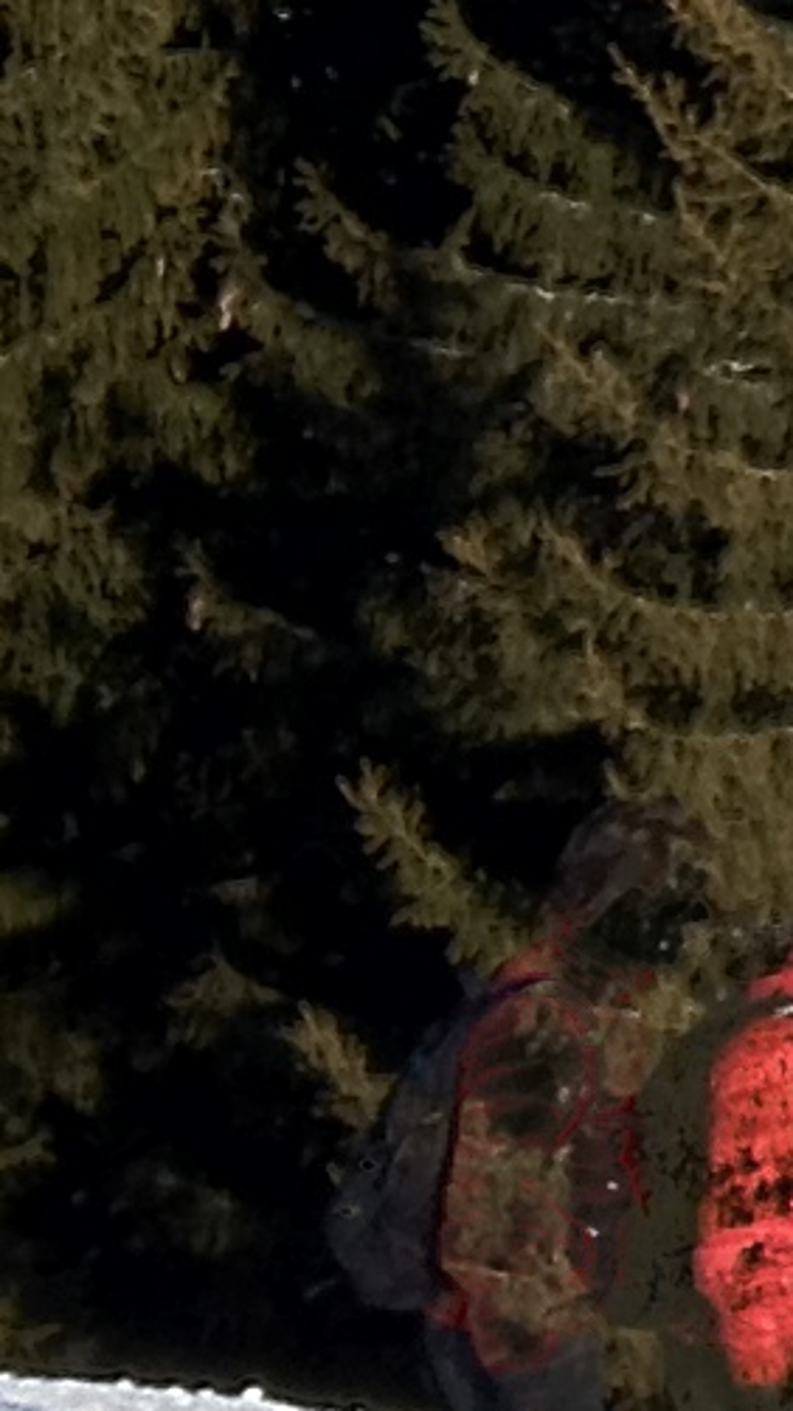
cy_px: -1001
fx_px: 9280
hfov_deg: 4.3
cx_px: 3689
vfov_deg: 8.4
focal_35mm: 248
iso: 64
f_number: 2.4
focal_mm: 4.28
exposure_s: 1/3690
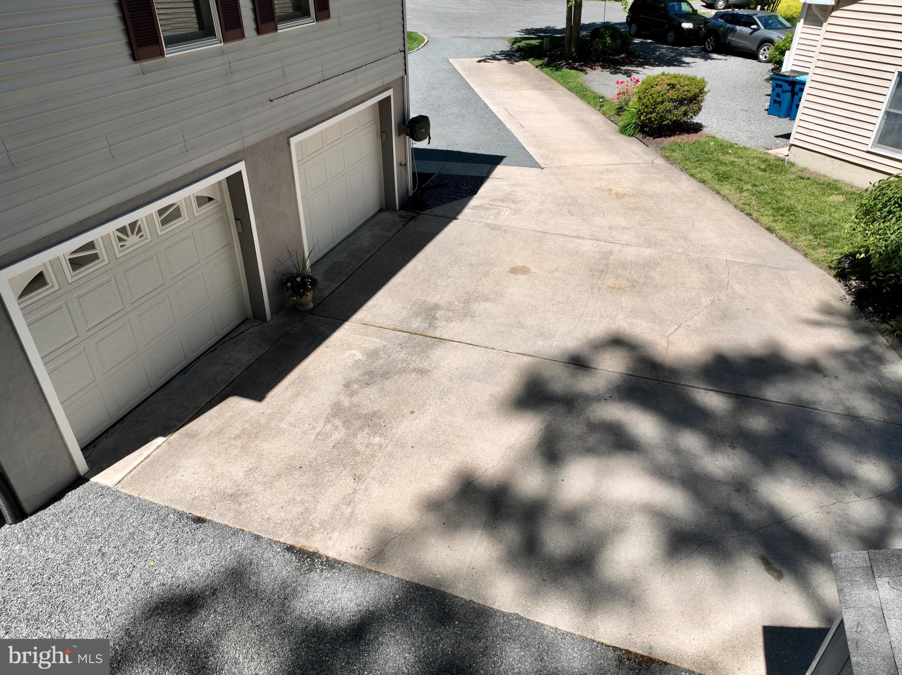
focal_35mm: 24
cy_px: 338
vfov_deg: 56.8
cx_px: 451
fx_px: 625
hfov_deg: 71.6
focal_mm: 12.29
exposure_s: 1/1600
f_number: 2.8
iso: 120
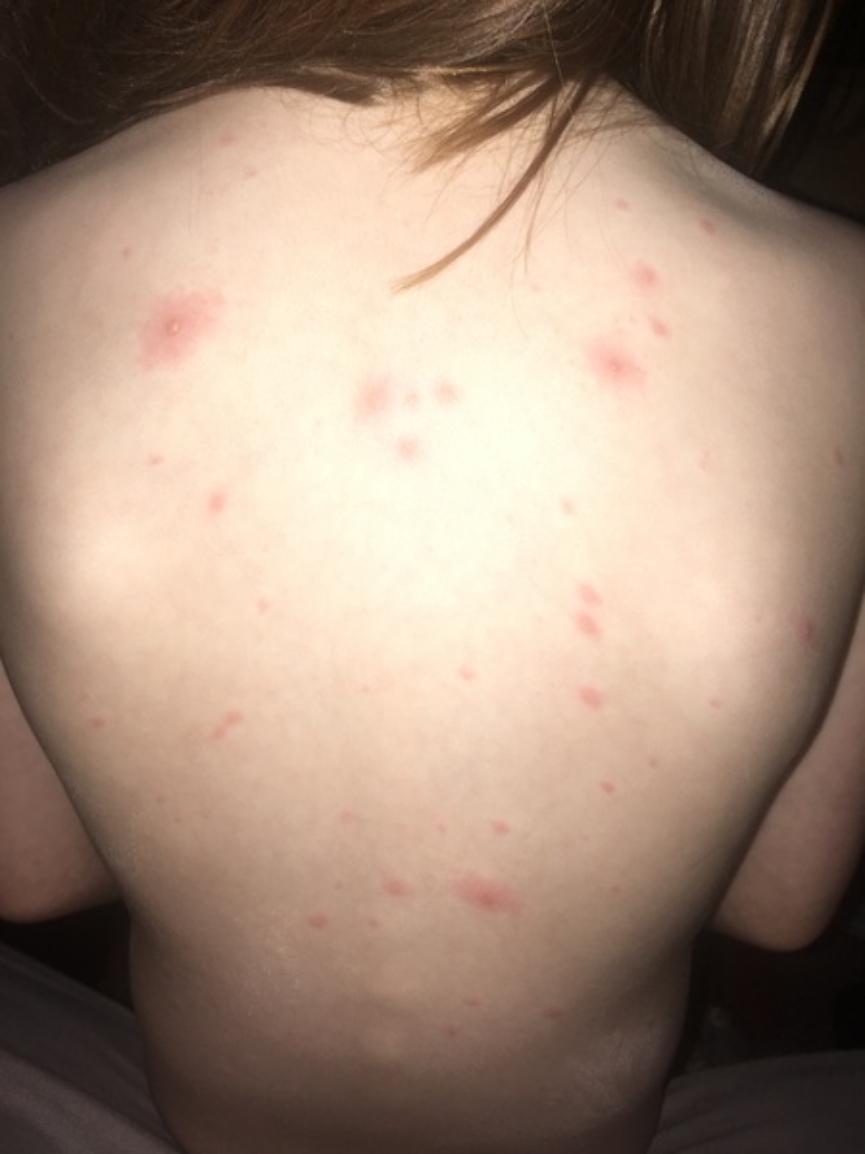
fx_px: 966
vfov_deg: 61.7
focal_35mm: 29
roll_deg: -6.9
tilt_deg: -25.5
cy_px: 577
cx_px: 432
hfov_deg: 48.2
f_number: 2.2
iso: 25
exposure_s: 1/82
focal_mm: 4.15
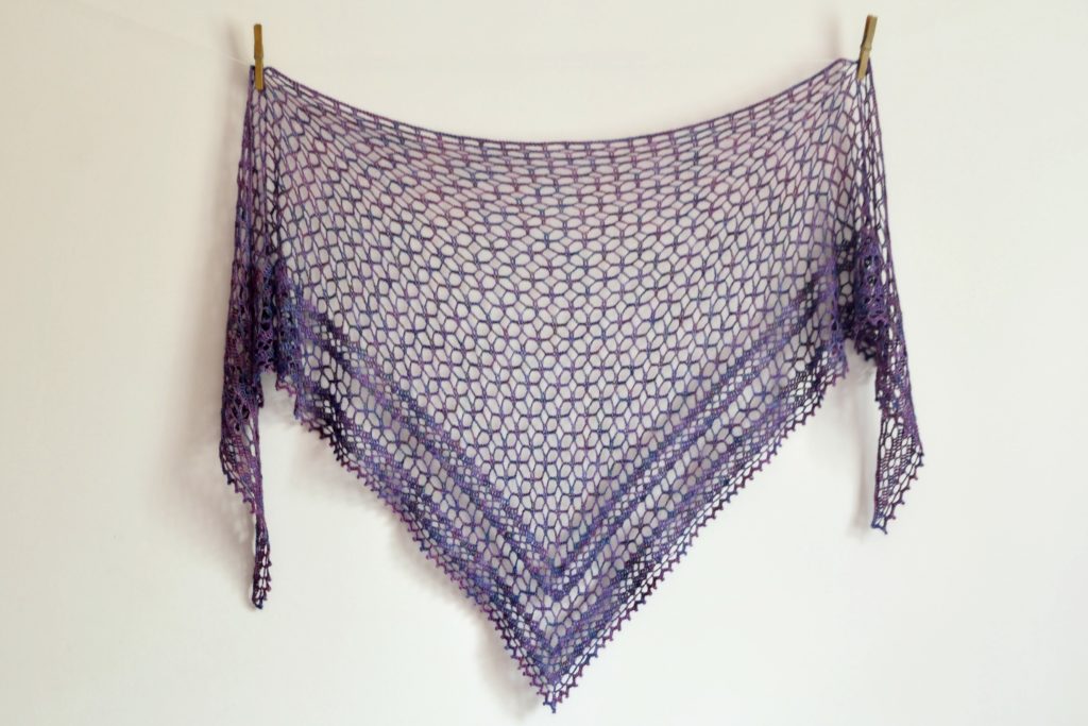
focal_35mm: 46
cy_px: 363
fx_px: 1405
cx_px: 544
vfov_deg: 29.0
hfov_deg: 42.3
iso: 400
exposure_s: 1/3
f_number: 10
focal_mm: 31
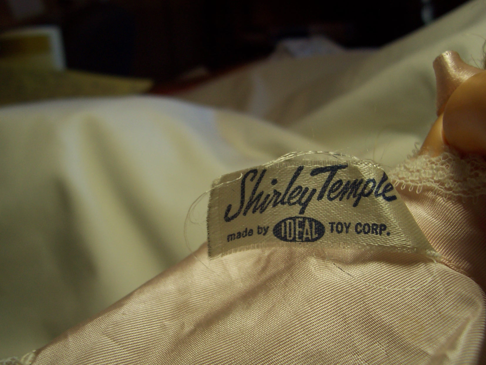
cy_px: 182
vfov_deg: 38.7
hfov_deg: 50.1
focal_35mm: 37
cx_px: 243
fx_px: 519
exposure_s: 1/125
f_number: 2.8
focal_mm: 5.6
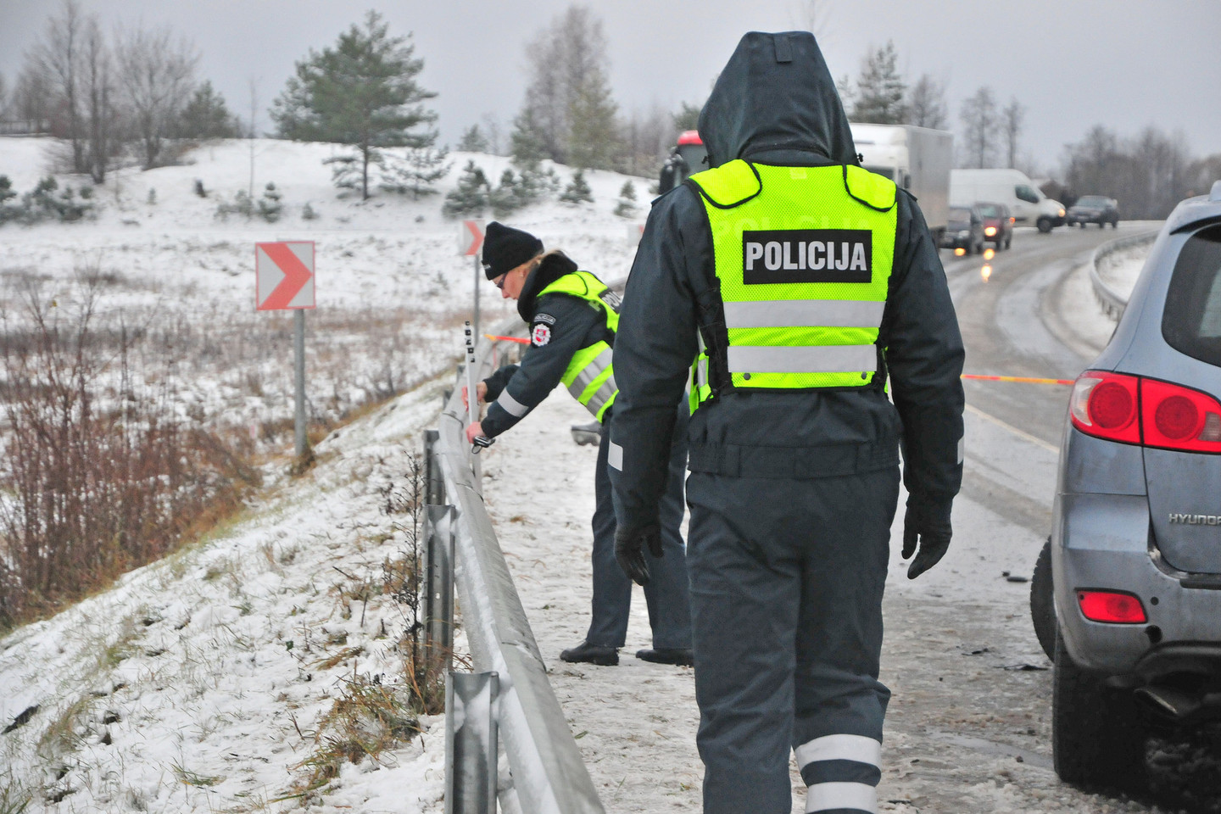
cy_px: 407
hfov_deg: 21.9
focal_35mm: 93
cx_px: 610
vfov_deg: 14.7
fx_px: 3154
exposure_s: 1/320
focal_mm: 62
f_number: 5.3
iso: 1250
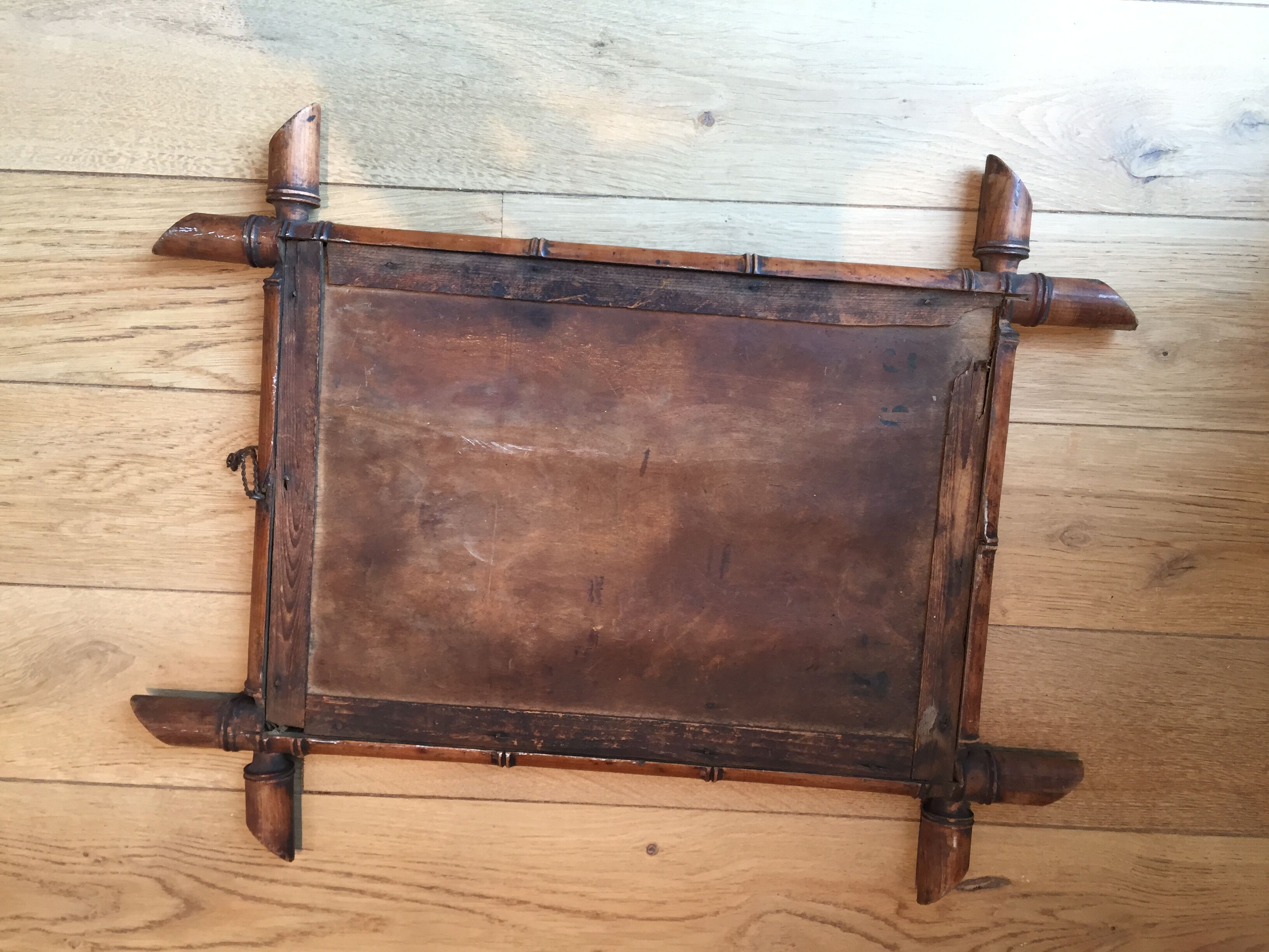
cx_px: 634
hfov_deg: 61.7
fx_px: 1063
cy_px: 476
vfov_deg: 48.2
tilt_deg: -85.5
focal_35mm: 29
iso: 80
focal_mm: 4.15
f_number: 2.2
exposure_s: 1/33
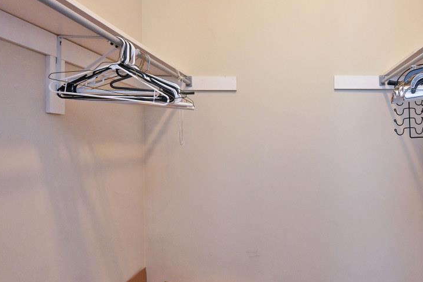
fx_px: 341
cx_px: 310
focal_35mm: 29
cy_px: 147
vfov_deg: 45.0
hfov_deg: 60.7
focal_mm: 14
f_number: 4
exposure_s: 1/60
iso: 1100
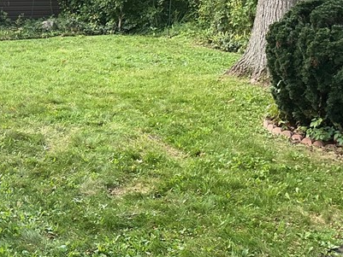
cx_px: 44
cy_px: 107
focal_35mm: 74
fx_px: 733
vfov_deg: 19.9
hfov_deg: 25.6
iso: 20
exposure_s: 1/120
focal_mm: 3
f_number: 1.8
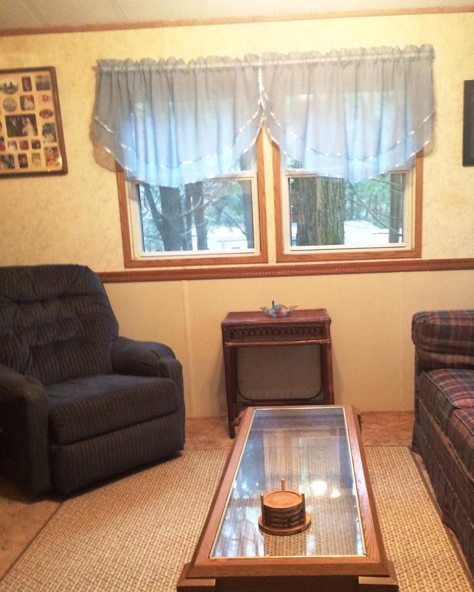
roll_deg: +2.4
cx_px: 281
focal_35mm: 36
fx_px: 631
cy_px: 350
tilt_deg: -12.7
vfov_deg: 50.0
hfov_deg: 41.0
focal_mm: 4.15
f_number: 2.2
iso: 250
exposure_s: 1/30
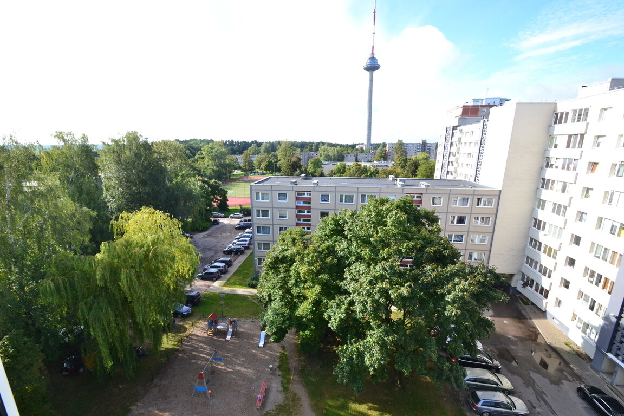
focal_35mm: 15
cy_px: 208
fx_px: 260
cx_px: 312
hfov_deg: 100.4
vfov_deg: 77.3
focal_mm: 10
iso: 400
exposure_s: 1/160
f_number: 9
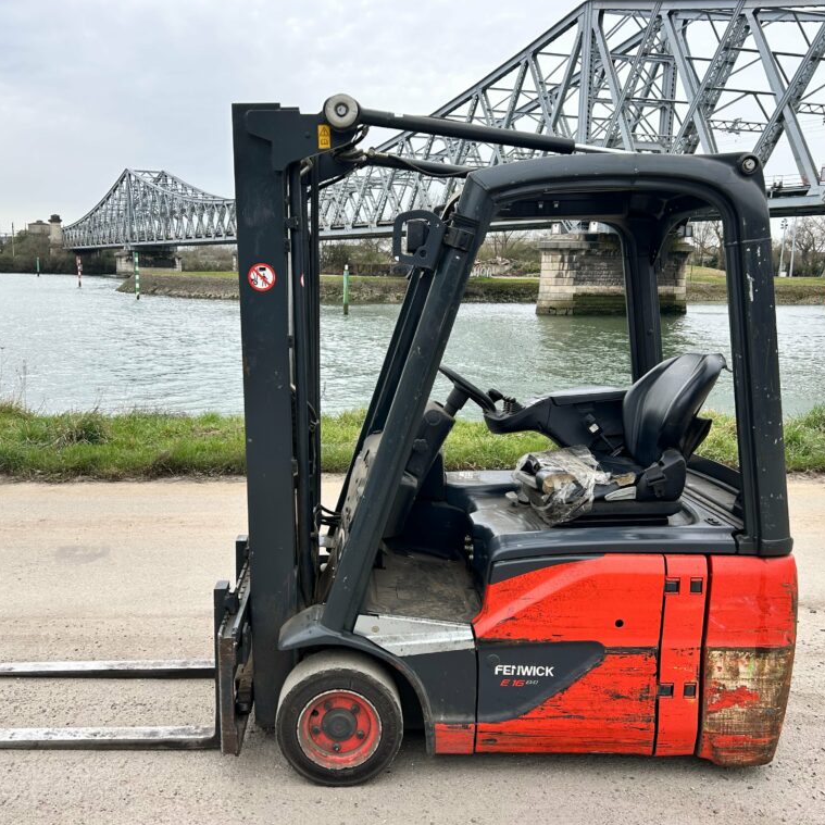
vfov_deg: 52.5
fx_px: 836
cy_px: 409
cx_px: 361
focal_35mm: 31
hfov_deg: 52.4
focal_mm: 5.7
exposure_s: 1/632
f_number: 1.5
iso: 50
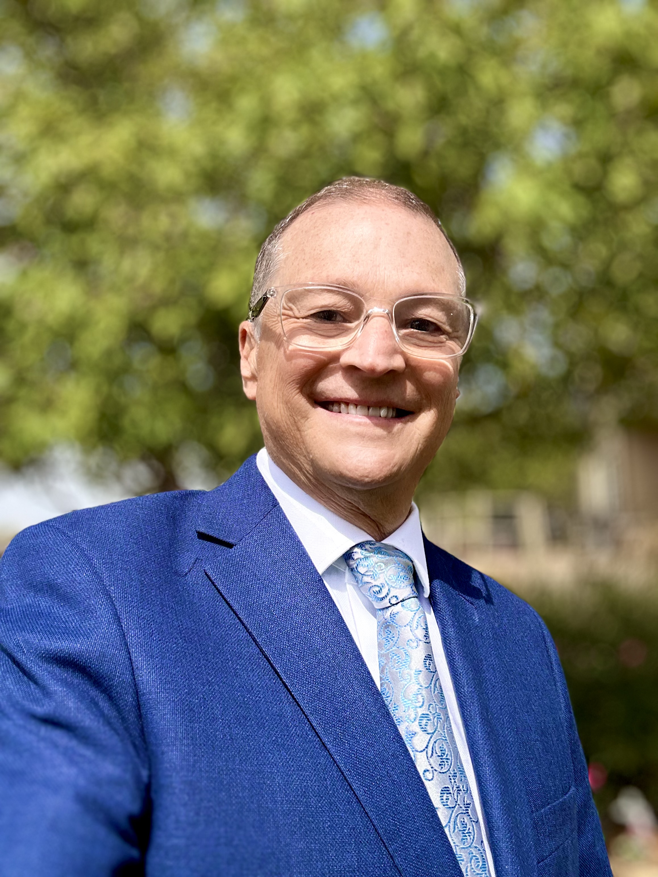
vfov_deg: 60.0
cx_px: 329
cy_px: 438
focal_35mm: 30
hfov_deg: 46.8
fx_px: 760
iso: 25
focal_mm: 2.69
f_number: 1.9
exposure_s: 1/1541
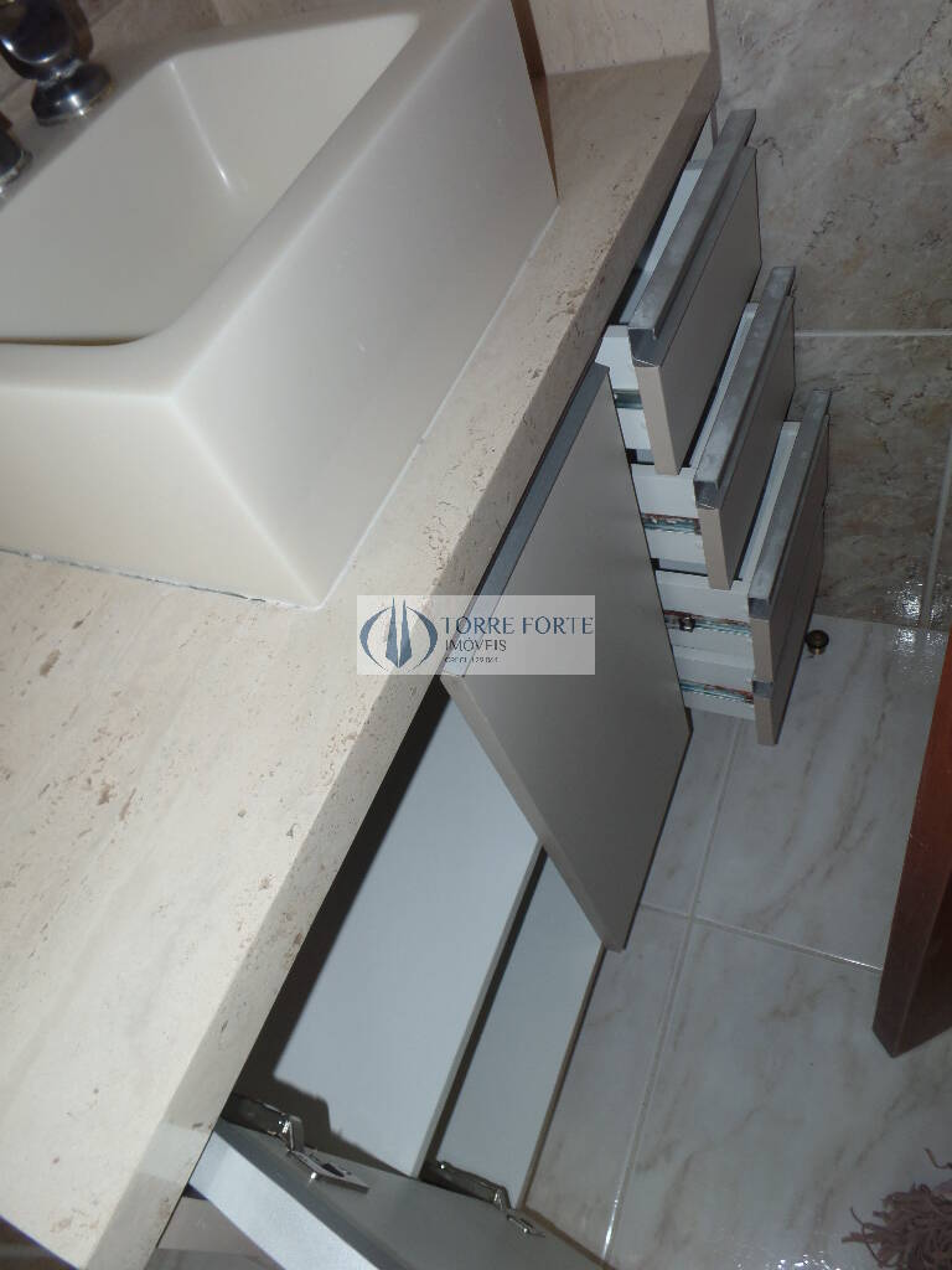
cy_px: 635
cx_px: 476
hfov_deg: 58.9
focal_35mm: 23
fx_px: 843
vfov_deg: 73.9
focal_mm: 4.1
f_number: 2.8
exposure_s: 1/30
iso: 100
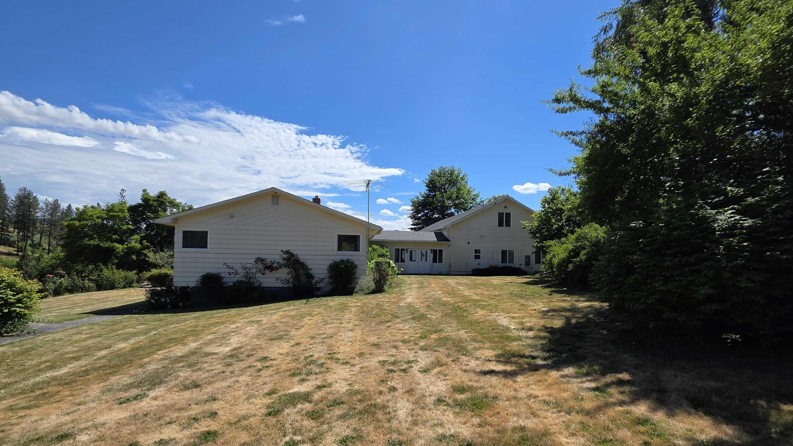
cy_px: 254
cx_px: 398
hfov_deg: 103.0
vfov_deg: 70.2
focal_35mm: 15
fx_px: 315
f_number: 1.9
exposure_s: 1/2384
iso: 40
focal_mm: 2.2
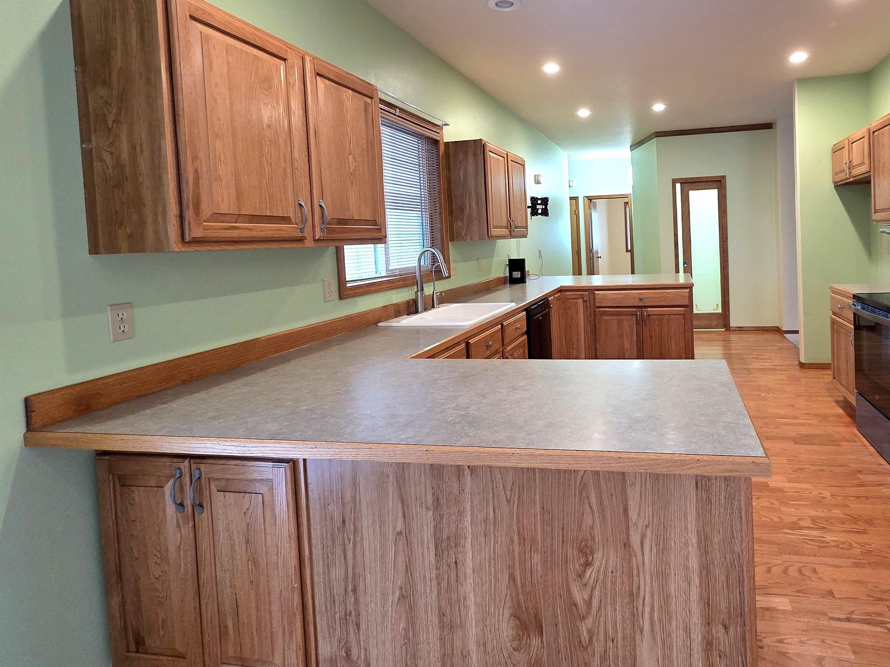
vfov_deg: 70.7
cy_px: 259
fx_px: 463
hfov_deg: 85.5
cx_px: 574
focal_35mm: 18
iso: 320
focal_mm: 2.2
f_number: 2.2
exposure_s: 1/60.2
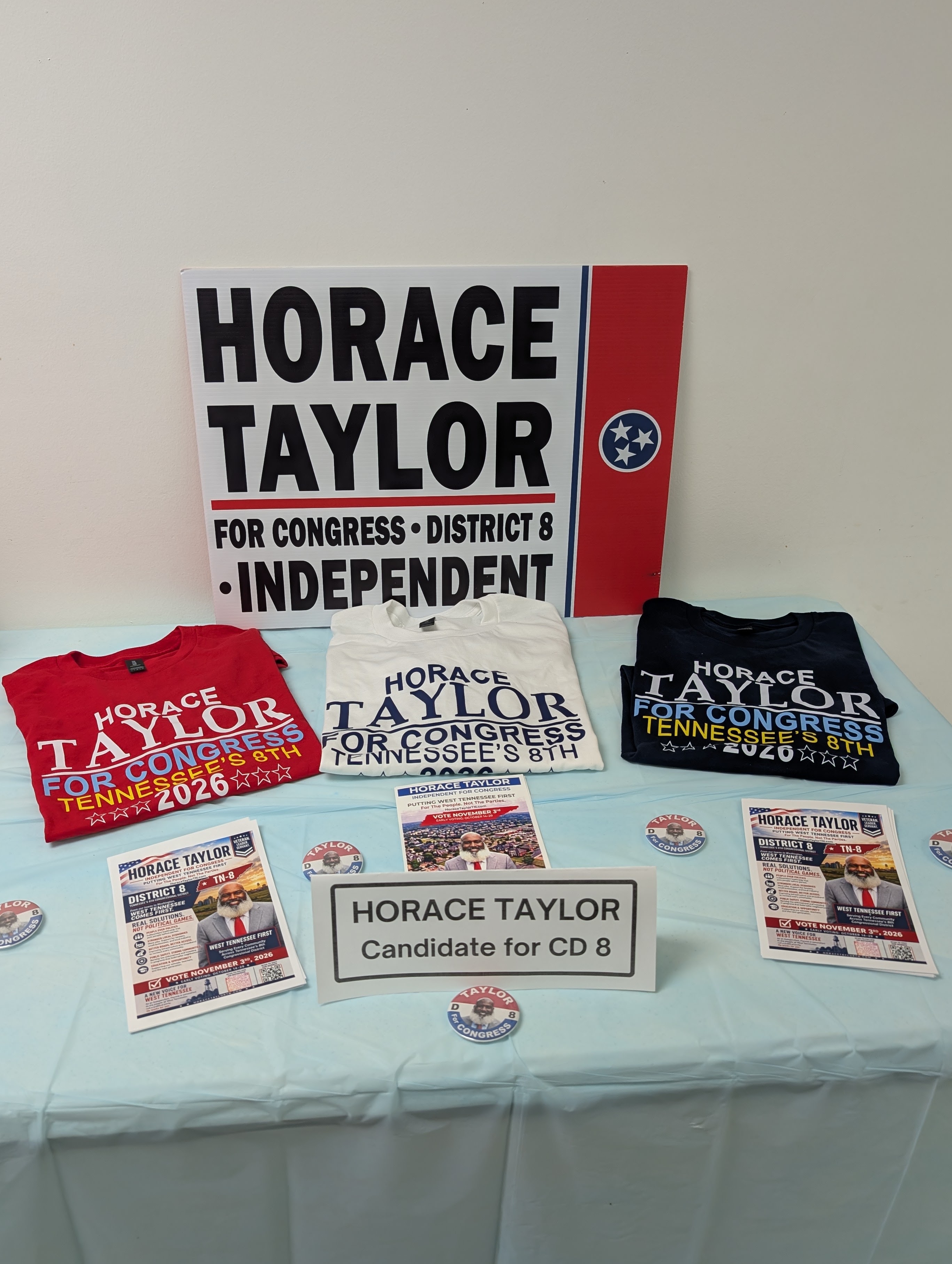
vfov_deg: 65.2
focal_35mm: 27
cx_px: 440
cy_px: 626
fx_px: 988
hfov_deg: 51.4
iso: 41
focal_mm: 6.9
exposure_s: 1/29.7
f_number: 1.68
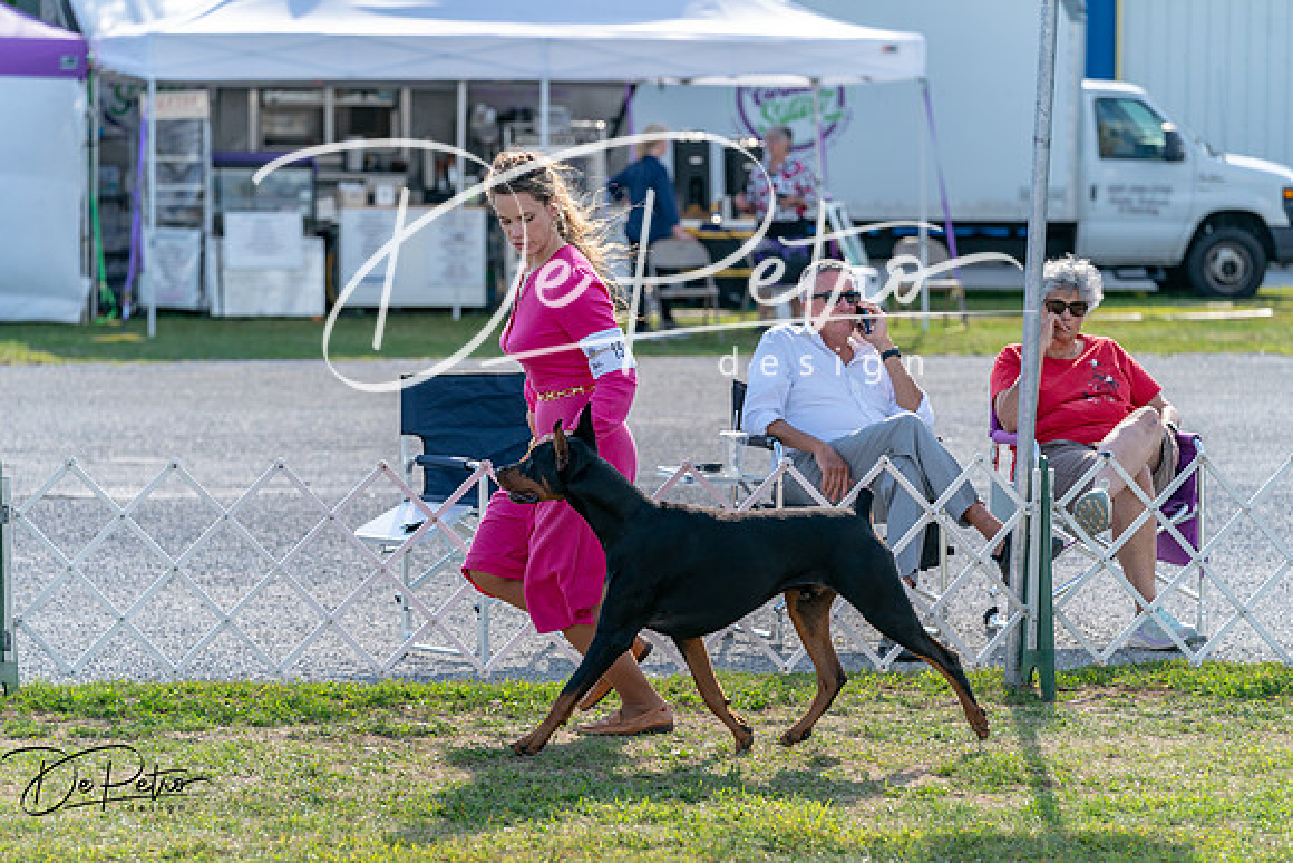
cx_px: 646
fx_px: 5173
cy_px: 432
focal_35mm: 144
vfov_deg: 9.5
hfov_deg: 14.2
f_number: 4.5
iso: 640
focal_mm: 144
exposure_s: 1/1600
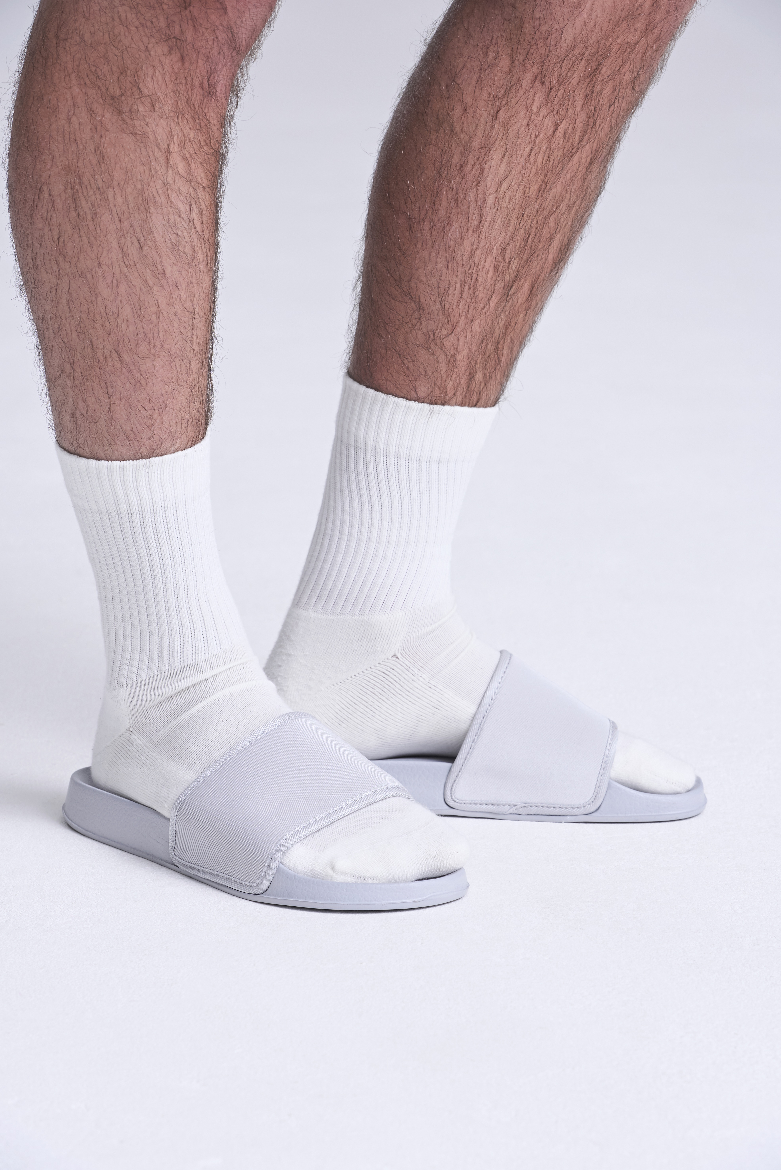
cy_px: 585
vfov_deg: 14.1
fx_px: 4714
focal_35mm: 145
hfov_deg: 9.5
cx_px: 390
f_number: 10
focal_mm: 145
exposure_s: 1/160
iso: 400
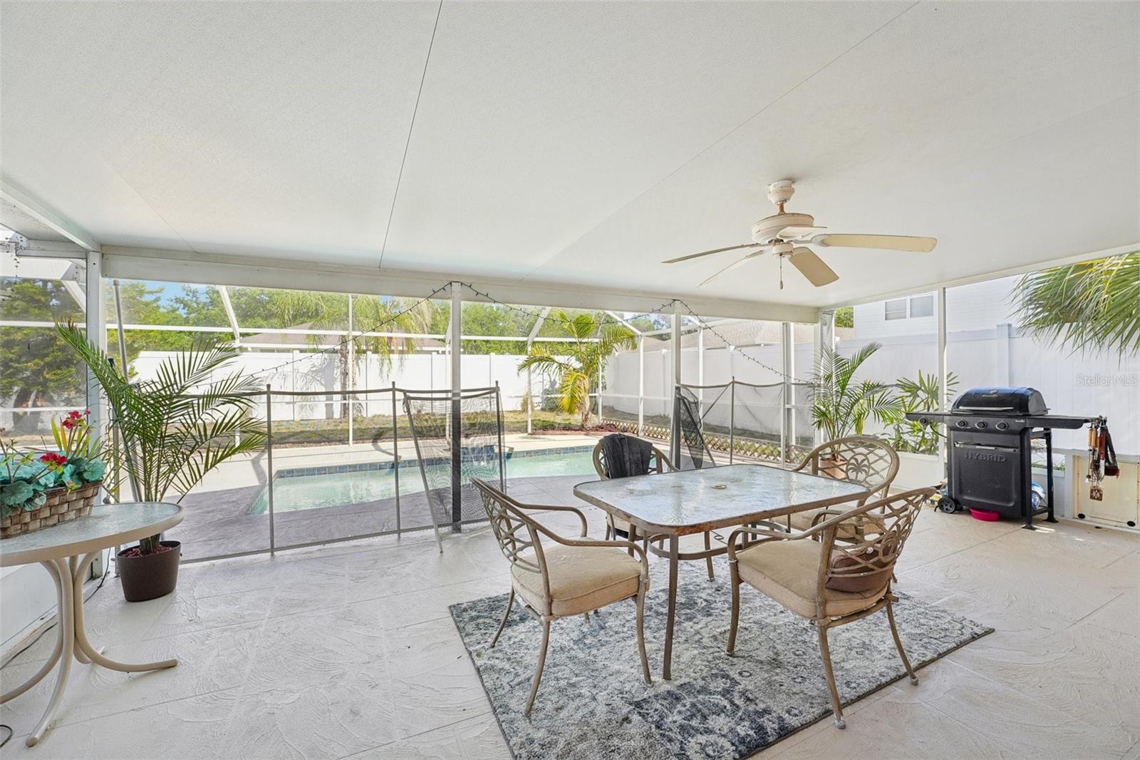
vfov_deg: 81.2
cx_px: 570
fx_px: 443
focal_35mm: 14
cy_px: 380
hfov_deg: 104.3
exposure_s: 1/100
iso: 200
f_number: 8
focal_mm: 14
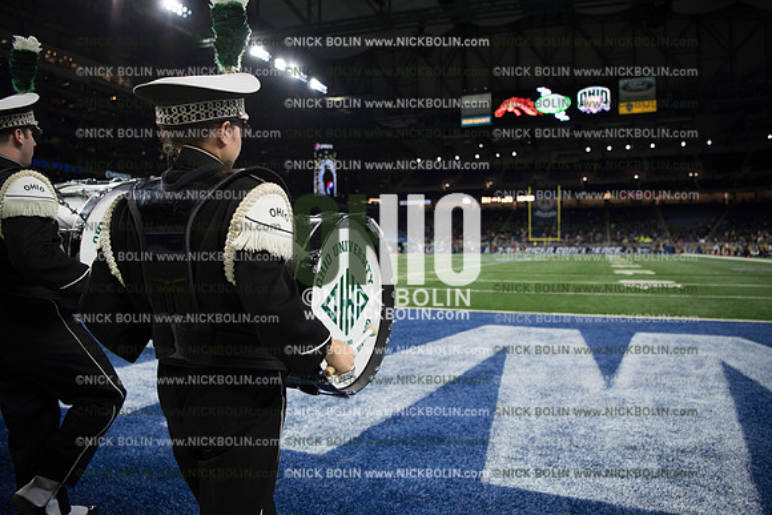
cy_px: 258
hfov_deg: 73.7
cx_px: 386
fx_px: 515
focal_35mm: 24
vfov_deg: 53.2
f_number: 2.8
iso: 1250
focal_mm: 24
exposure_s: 1/1250
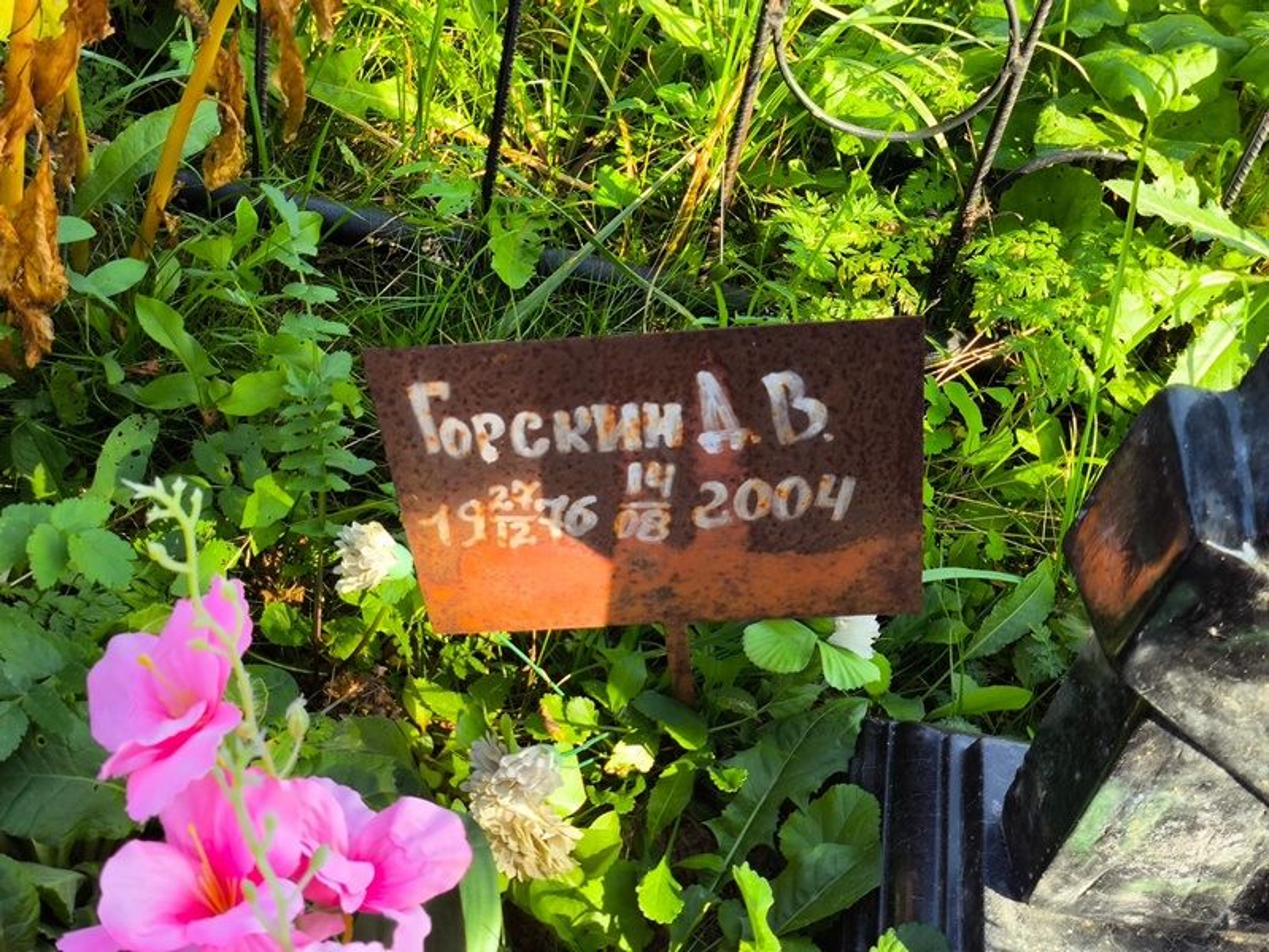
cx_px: 634
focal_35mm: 50
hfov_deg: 38.2
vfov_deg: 29.1
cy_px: 476
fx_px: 1834
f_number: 1.7
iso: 50
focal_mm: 4.71
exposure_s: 1/207
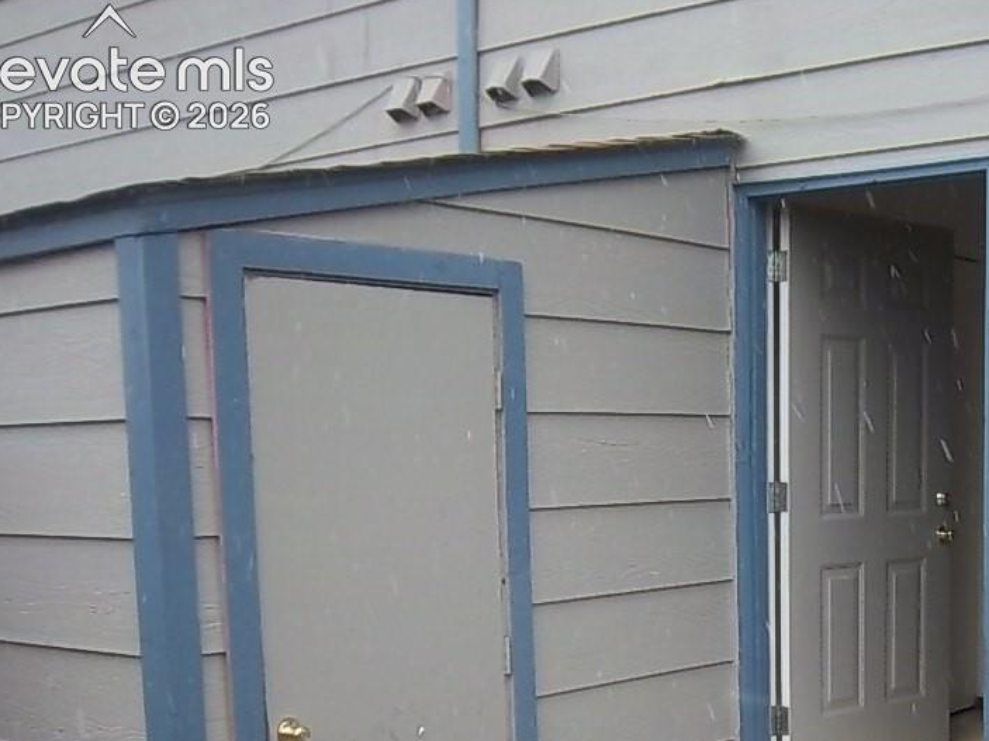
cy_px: 648
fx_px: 1457
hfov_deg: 35.9
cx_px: 830
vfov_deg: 27.6
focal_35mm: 51
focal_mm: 5.1
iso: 64
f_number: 3.5
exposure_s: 1/125
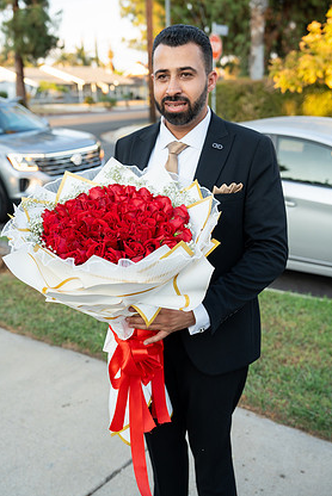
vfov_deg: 48.4
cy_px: 229
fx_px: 552
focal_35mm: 40
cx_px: 156
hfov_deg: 33.4
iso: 640
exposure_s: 1/500
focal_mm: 37
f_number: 3.5
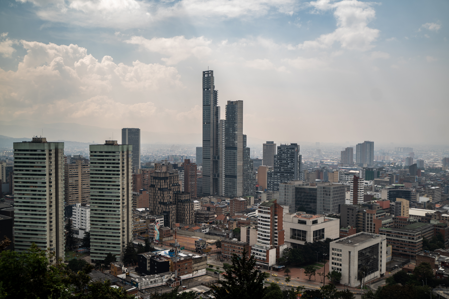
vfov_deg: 36.9
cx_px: 224
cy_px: 150
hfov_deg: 53.1
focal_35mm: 36
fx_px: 449
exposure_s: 1/250
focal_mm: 36
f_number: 2.8
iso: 64
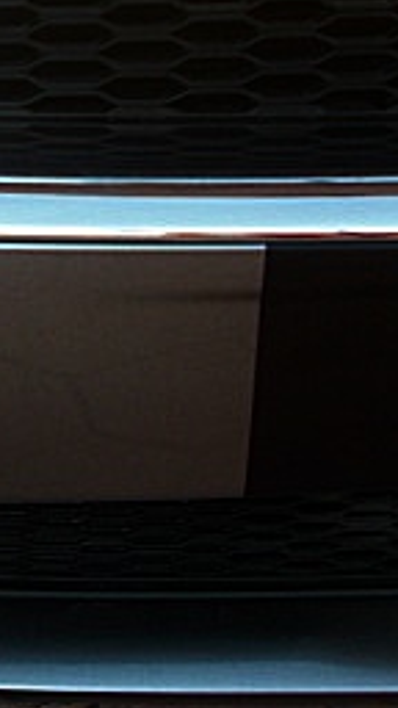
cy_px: 149
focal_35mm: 98
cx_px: -254
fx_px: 1839
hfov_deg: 11.7
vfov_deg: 21.5
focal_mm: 6.3
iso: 100
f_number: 2.8
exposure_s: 1/100
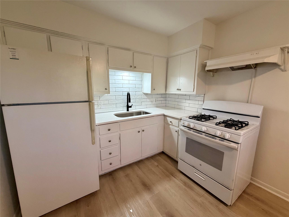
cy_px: 108
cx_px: 144
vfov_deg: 85.7
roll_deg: +0.2
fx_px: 117
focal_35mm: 14
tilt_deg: -9.4
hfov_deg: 102.1
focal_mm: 2.22
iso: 320
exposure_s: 1/112
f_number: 2.2
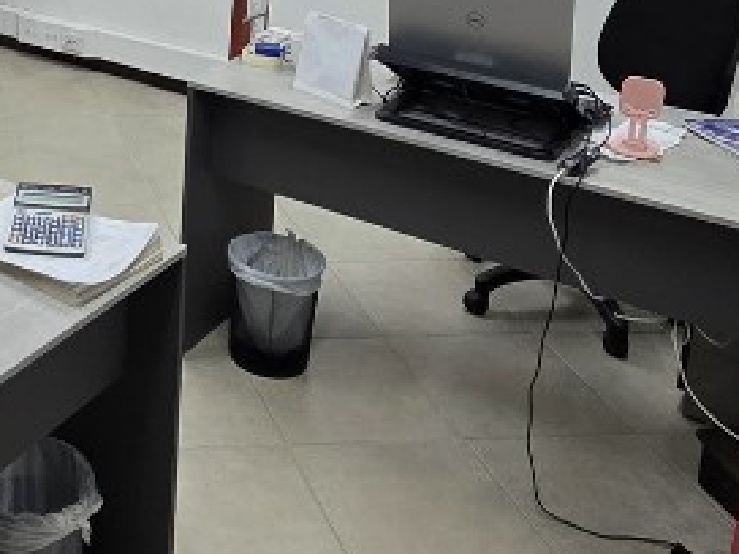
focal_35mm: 49
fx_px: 1046
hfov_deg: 35.1
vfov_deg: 27.1
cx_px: -8
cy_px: -60
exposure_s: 1/120
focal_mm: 2.2
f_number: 1.9
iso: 200
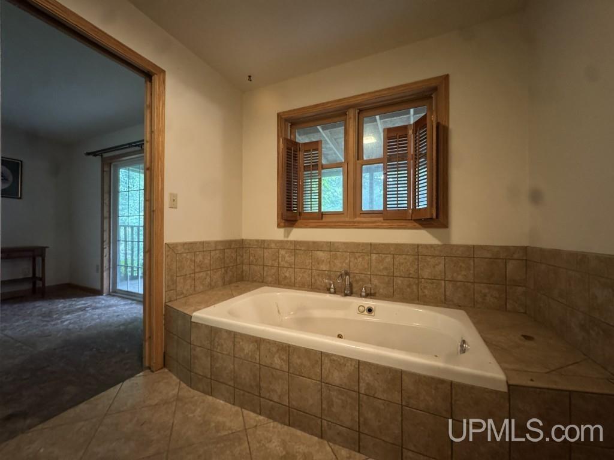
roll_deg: -0.5
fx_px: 248
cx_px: 307
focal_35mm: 14
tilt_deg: -0.7
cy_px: 230
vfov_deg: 85.7
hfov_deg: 102.1
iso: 1250
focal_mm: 2.22
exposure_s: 1/60
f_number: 2.2
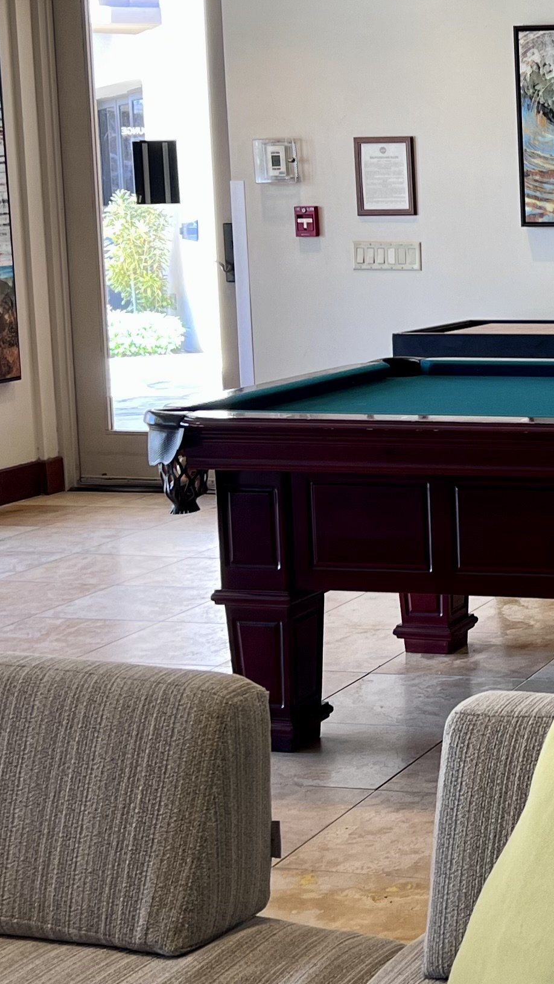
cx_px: 772
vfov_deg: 30.1
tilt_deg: -6.7
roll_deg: +0.8
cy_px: 382
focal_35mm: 70
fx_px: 1828
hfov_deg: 16.1
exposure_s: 1/60
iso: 64
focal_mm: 5.7
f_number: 1.5
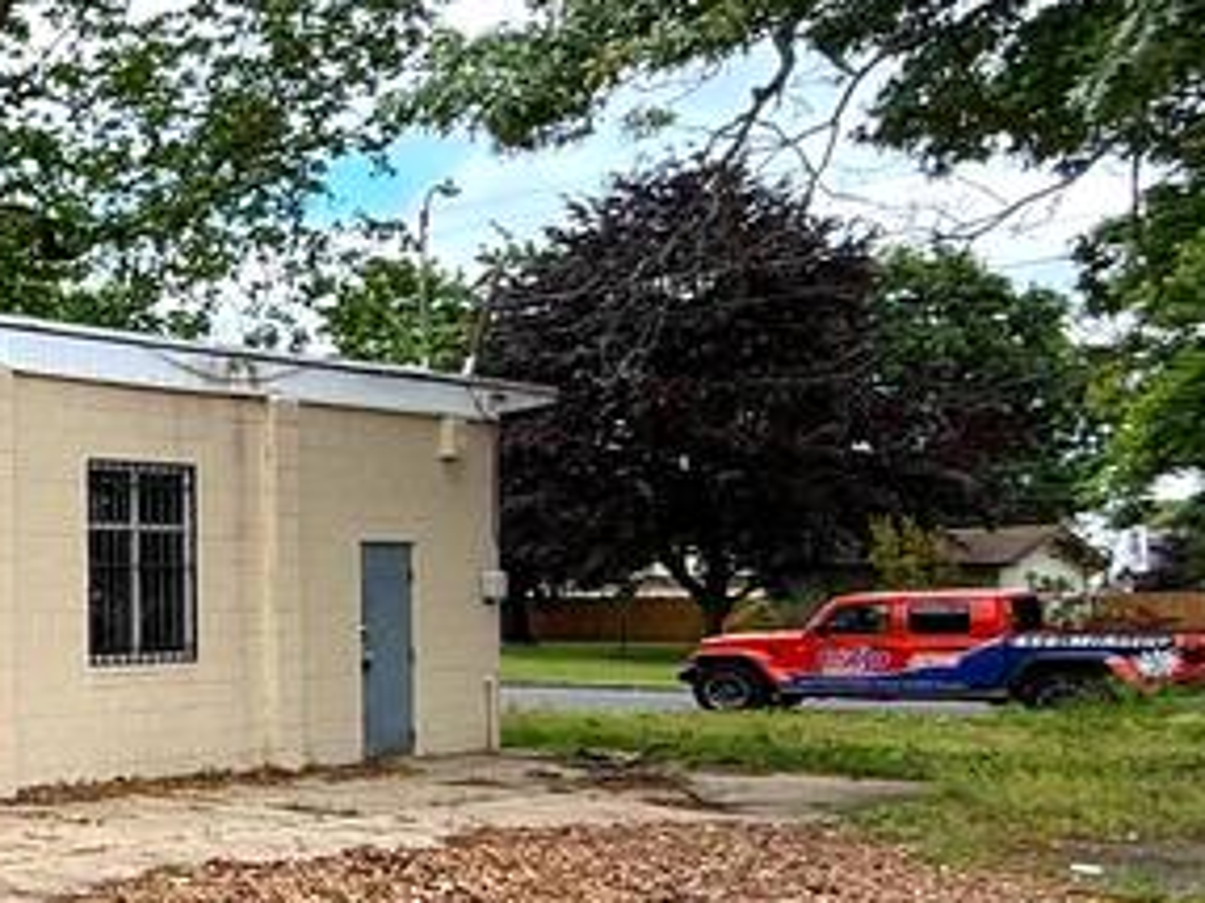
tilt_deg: +0.8
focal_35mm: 50
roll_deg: +0.7
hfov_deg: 23.8
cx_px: -844
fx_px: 1740
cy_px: 580
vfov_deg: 28.9
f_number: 2.2
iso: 64
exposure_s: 1/619
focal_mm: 2.22
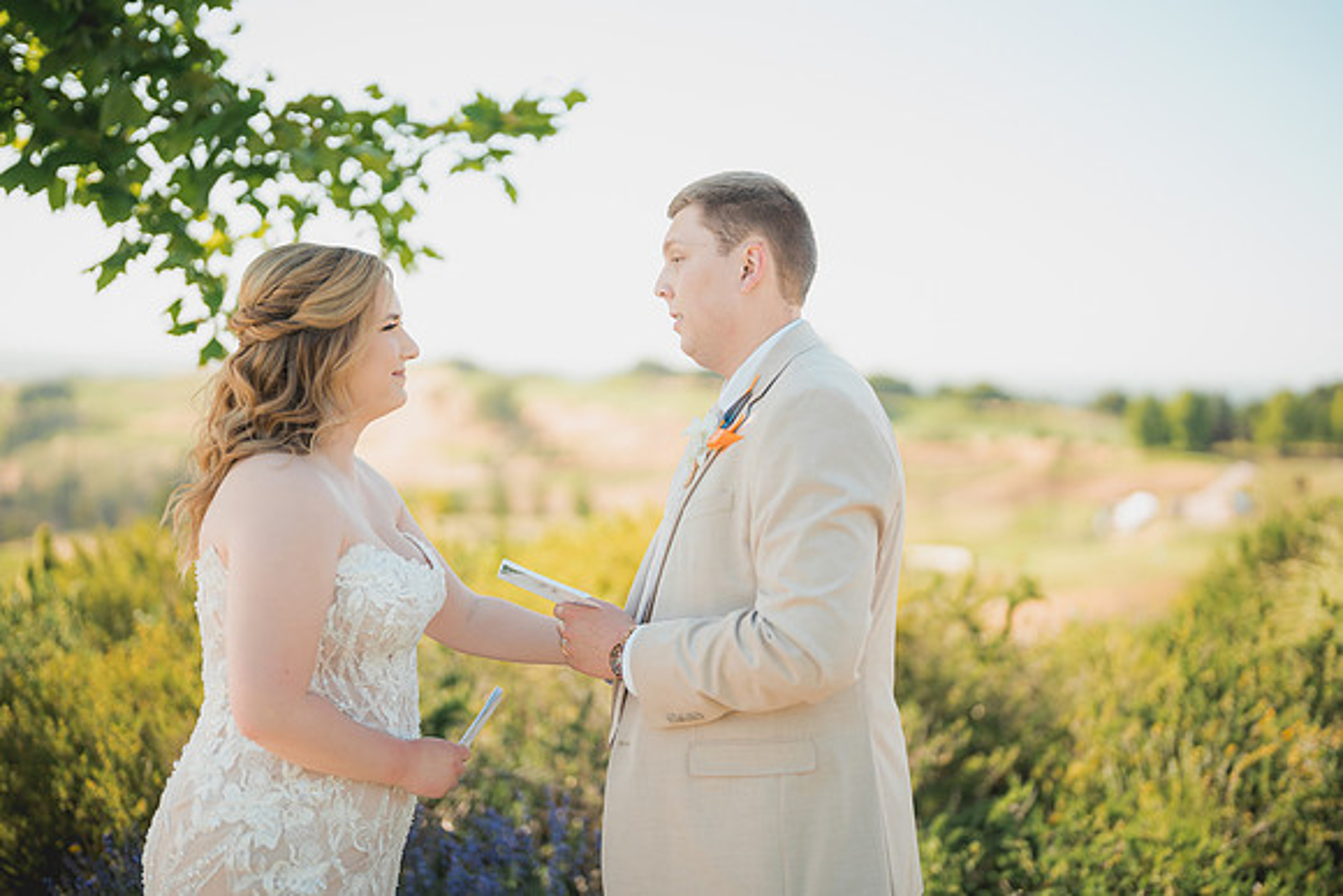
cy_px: 448
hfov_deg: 39.6
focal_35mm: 50
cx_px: 672
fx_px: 1866
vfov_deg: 27.0
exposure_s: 1/1600
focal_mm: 50
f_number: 1.2
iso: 50
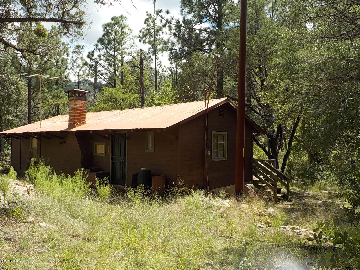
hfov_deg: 60.0
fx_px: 312
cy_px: 135
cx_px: 180
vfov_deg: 46.8
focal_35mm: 30
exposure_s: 1/640
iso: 125
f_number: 3.3
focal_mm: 4.1
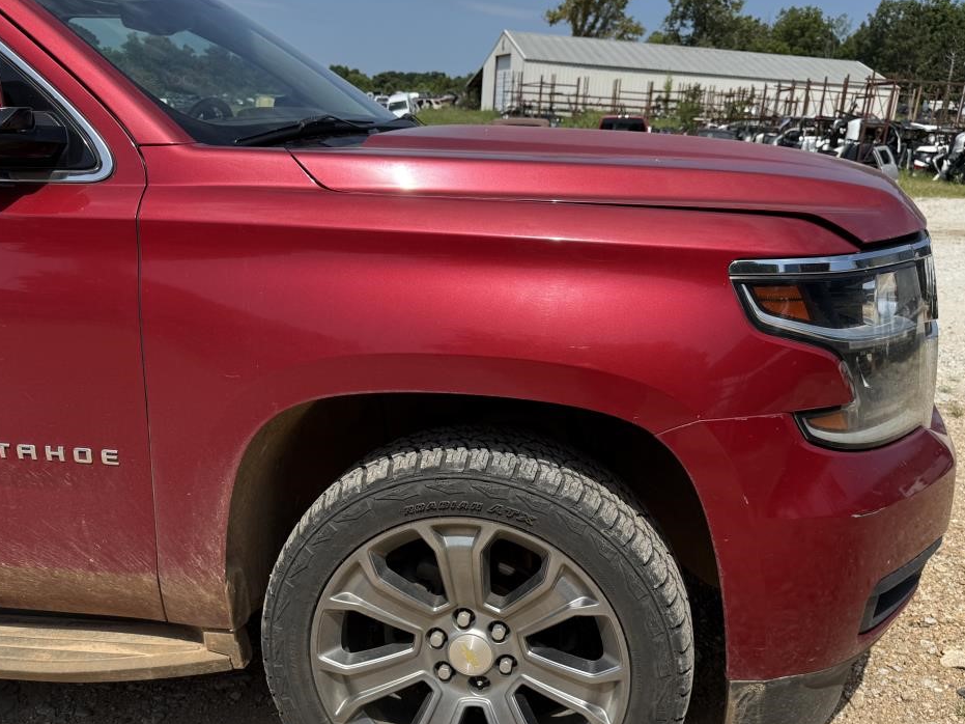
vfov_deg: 42.7
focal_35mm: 33
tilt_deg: -18.2
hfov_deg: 55.4
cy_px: 435
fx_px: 920
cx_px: 483
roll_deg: -4.0
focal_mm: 6.76
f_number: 1.78
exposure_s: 1/4167
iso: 80
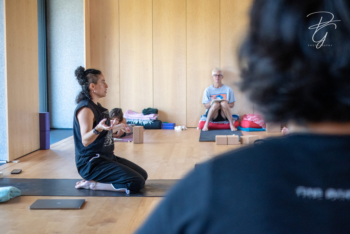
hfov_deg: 37.8
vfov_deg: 25.8
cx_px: 175
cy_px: 117
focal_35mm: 52
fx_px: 510
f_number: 10
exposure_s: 1/400
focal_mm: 35
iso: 1250
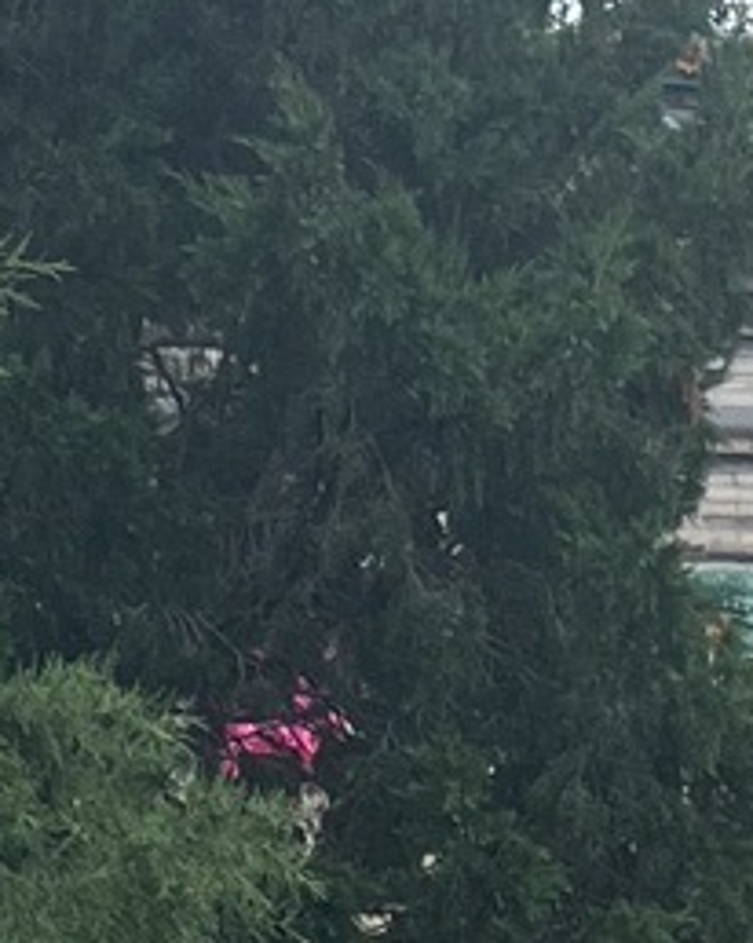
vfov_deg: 8.7
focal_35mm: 197
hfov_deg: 7.8
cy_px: 2416
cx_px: 764
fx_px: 5494
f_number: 1.5
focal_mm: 5.7
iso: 50
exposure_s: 1/769
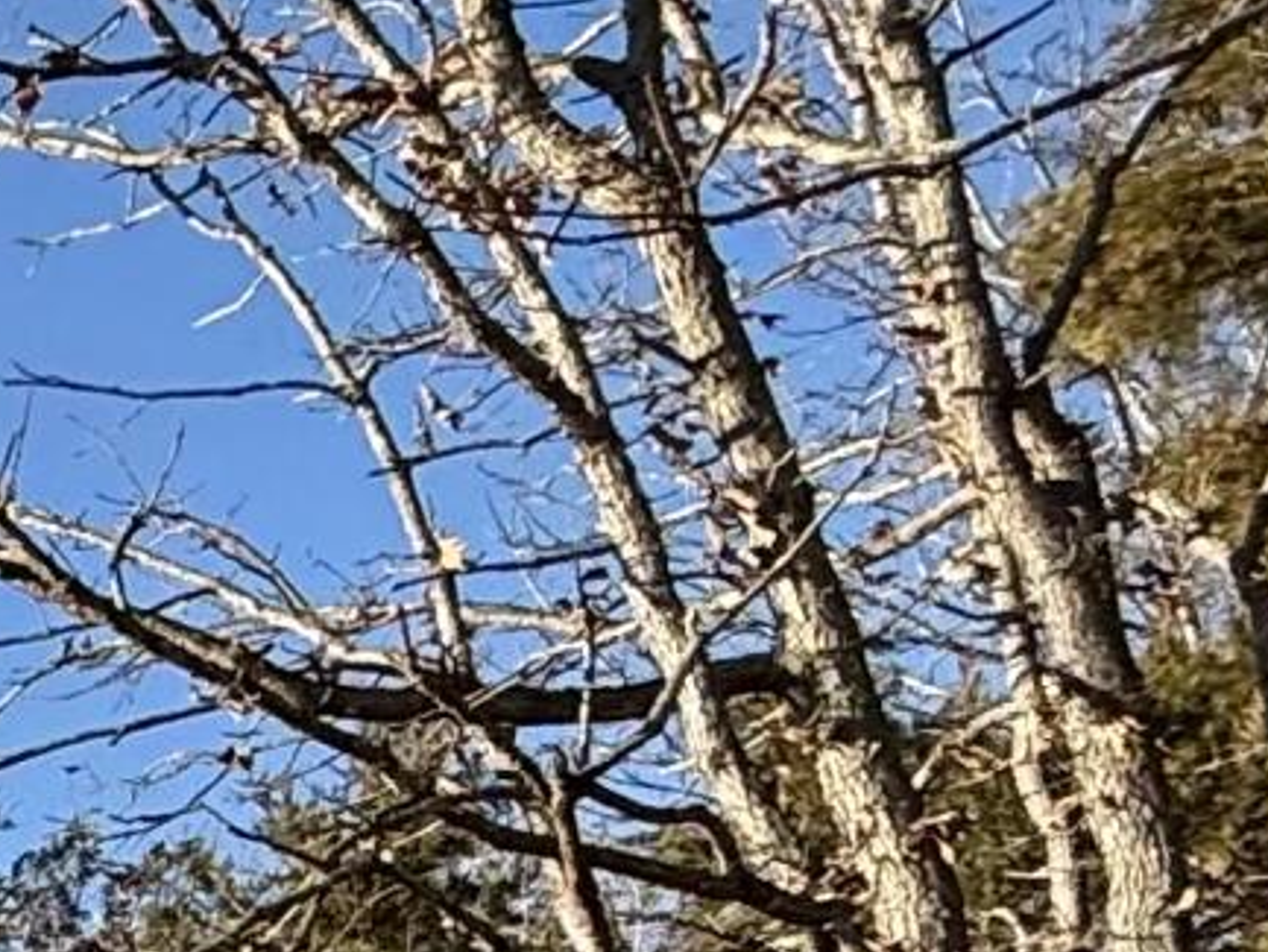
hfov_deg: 15.0
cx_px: -1511
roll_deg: +0.8
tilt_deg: +7.5
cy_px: 1980
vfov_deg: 13.0
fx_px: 3554
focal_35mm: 97
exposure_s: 1/1572
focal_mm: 2.22
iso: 50
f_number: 2.2
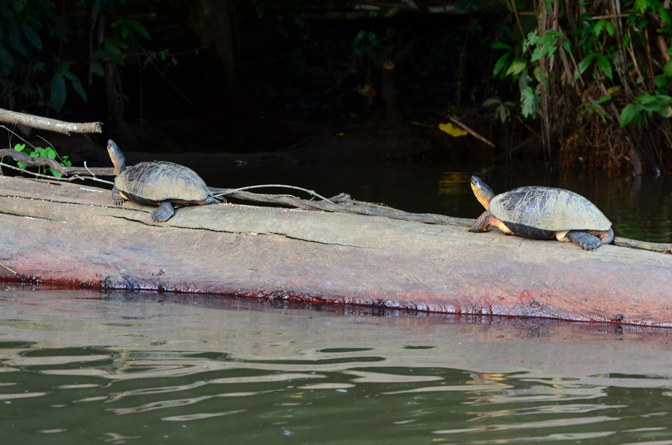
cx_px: 336
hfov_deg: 19.5
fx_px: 1956
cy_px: 222
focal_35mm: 105
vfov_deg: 13.0
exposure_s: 1/80
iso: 560
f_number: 6.3
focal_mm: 70
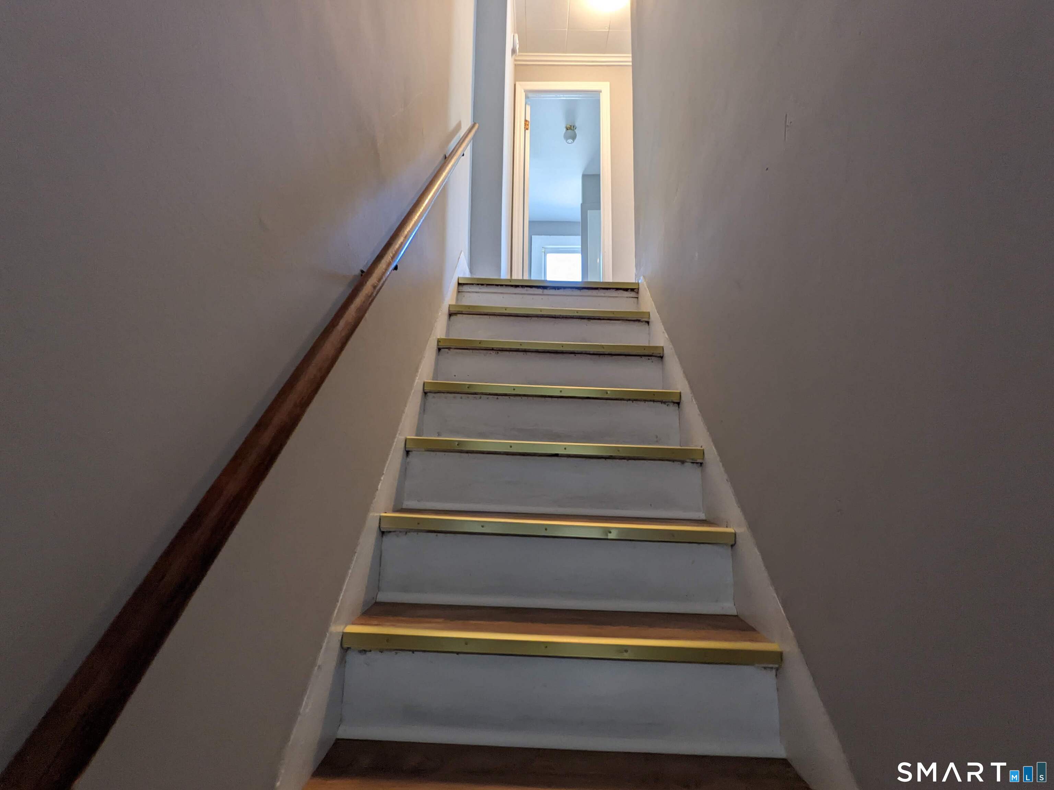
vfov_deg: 78.1
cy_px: 395
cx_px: 527
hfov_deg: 94.5
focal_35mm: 16
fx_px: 487
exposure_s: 1/23.8
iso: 94
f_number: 2.2
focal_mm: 2.22
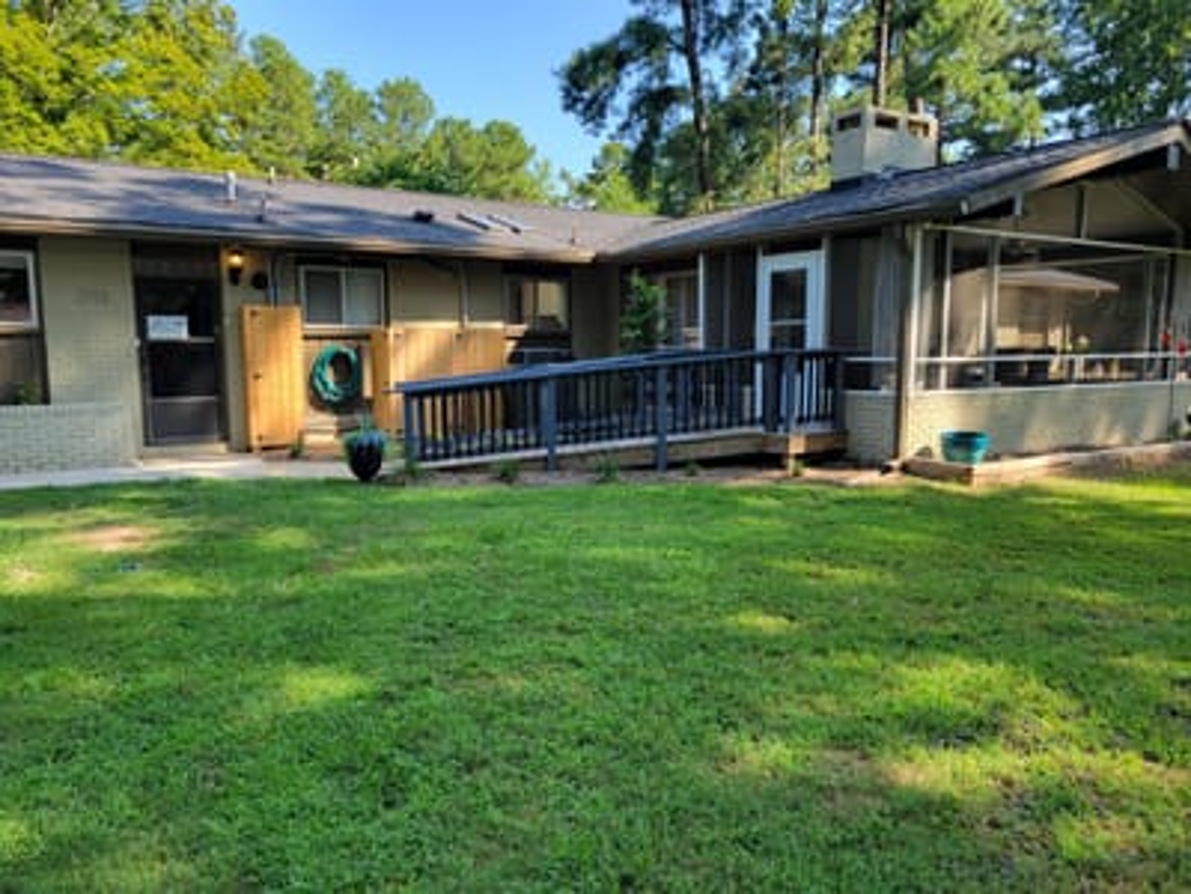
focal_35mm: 26
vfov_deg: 53.1
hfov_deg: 67.3
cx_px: 596
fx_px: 895
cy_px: 447
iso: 40
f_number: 1.8
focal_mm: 5.4
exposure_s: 1/471
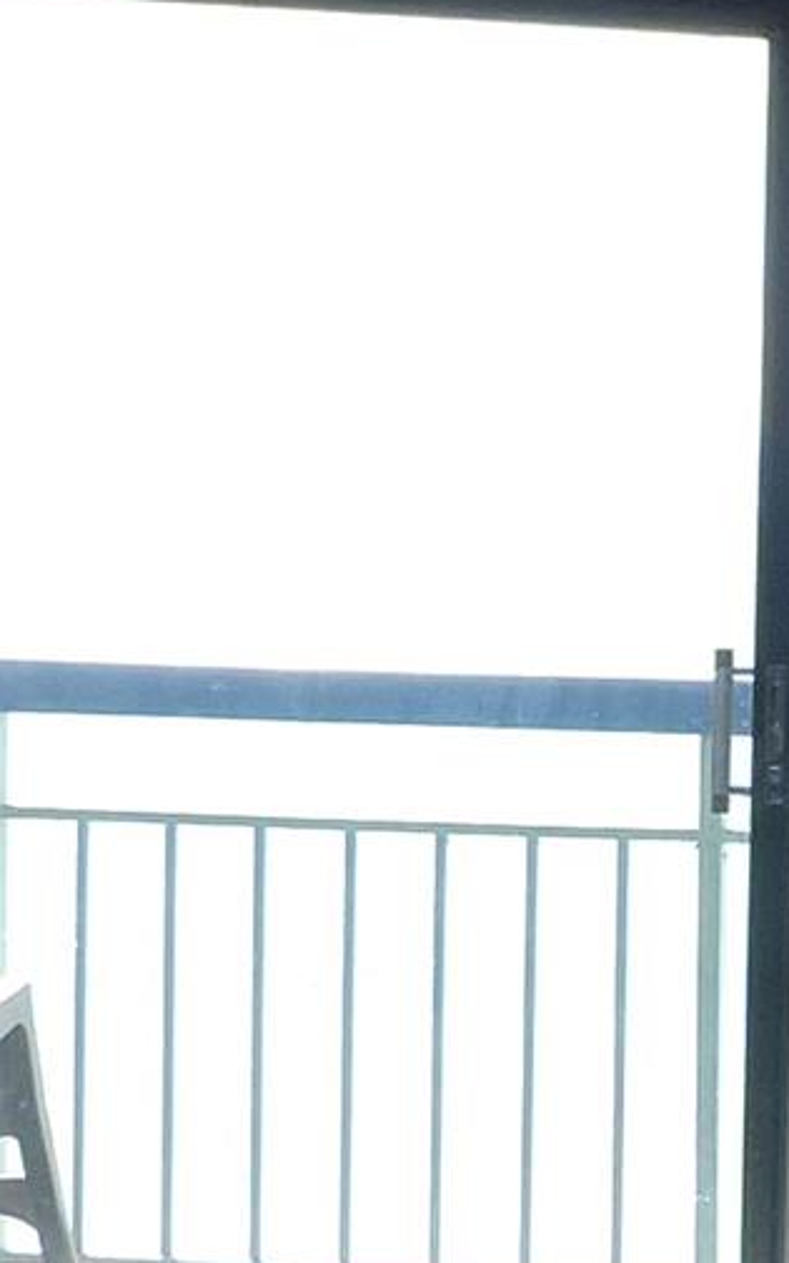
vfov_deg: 13.4
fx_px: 5333
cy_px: 967
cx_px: 1160
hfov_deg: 8.3
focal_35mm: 155
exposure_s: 1/250
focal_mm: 4.3
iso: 100
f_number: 3
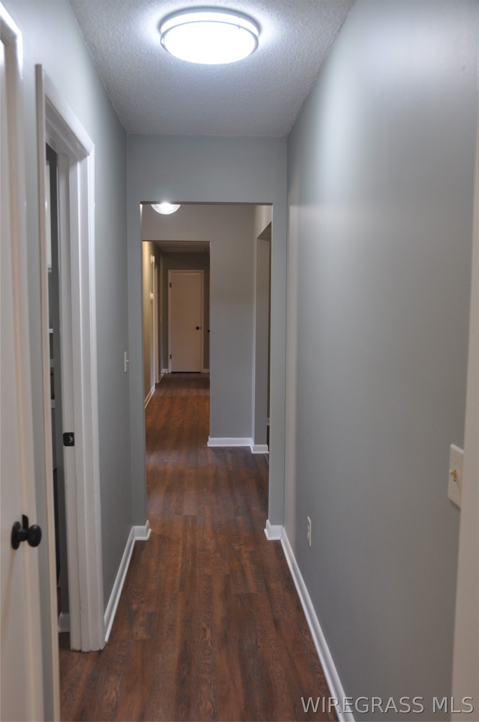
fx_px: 660
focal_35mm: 33
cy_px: 361
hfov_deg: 39.9
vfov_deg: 57.3
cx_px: 240
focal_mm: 22
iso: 400
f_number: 5.6
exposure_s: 1/30
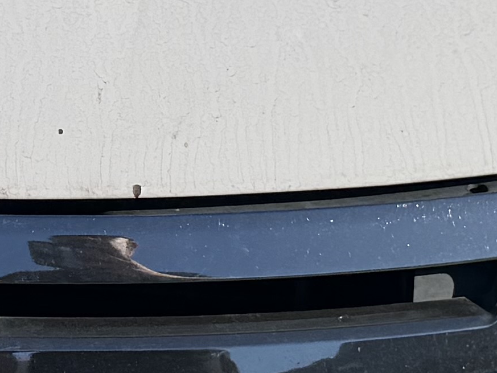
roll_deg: -0.4
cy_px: 48
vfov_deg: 9.4
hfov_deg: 12.5
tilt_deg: -24.8
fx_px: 2254
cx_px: 98
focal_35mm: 157
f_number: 1.78
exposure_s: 1/11905
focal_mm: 6.76
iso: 80
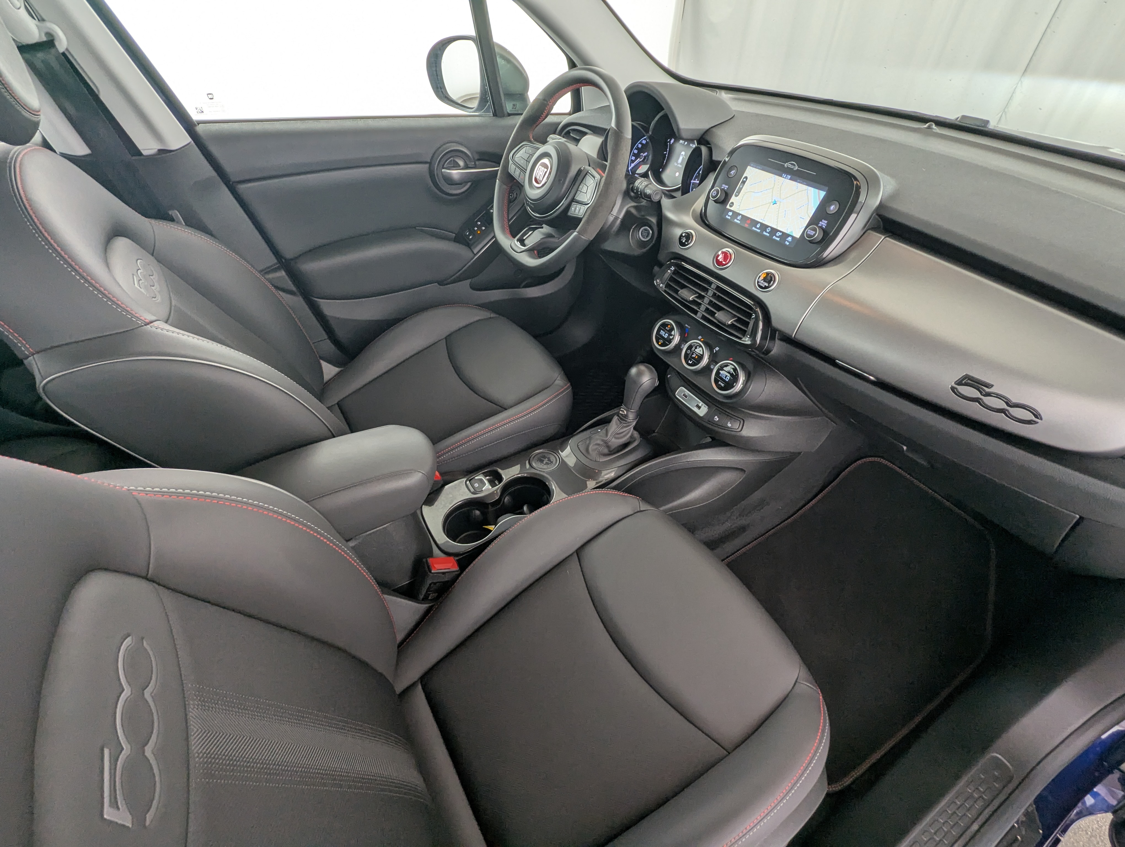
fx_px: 521
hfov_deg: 94.4
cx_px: 562
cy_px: 424
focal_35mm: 16
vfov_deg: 78.2
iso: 61
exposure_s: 1/43.4
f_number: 2.2
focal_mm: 2.35
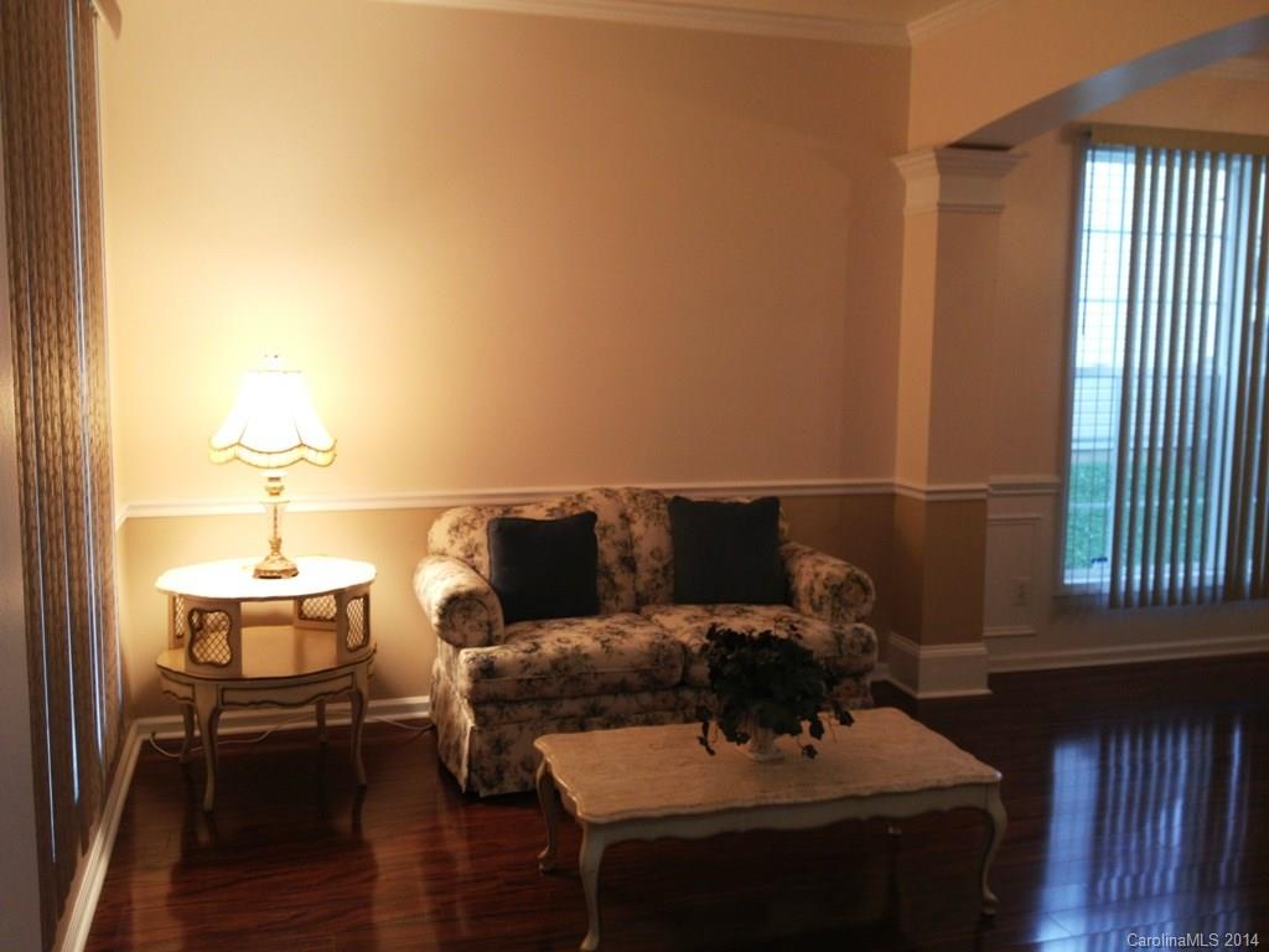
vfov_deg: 40.7
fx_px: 1283
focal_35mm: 35
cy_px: 476
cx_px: 634
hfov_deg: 52.6
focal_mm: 4.28
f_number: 2.4
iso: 80
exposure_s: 1/20
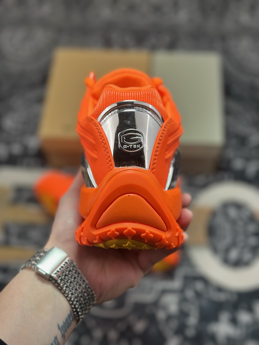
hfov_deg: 30.3
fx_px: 479
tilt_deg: -56.8
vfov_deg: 39.7
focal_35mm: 48
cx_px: 130
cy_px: 172
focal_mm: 6.86
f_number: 1.78
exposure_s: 1/797
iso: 80
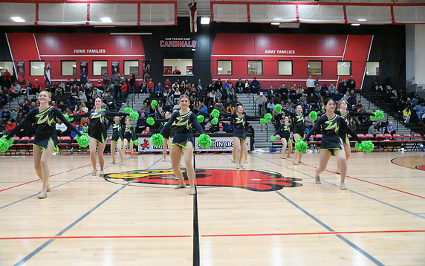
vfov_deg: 39.5
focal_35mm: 32
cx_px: 210
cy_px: 132
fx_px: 371
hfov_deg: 59.6
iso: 51200
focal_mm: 31
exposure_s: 1/8000
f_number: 2.8
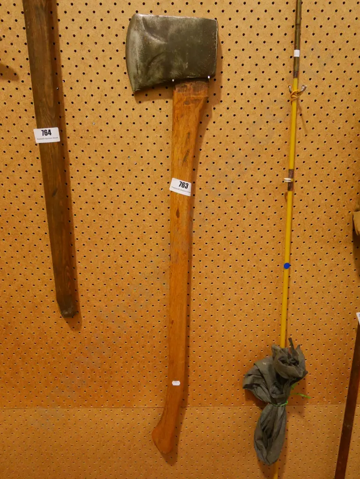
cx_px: 180
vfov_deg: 59.9
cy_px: 240
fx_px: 416
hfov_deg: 46.8
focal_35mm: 30
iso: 3200
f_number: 3.7
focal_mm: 15
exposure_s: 1/125
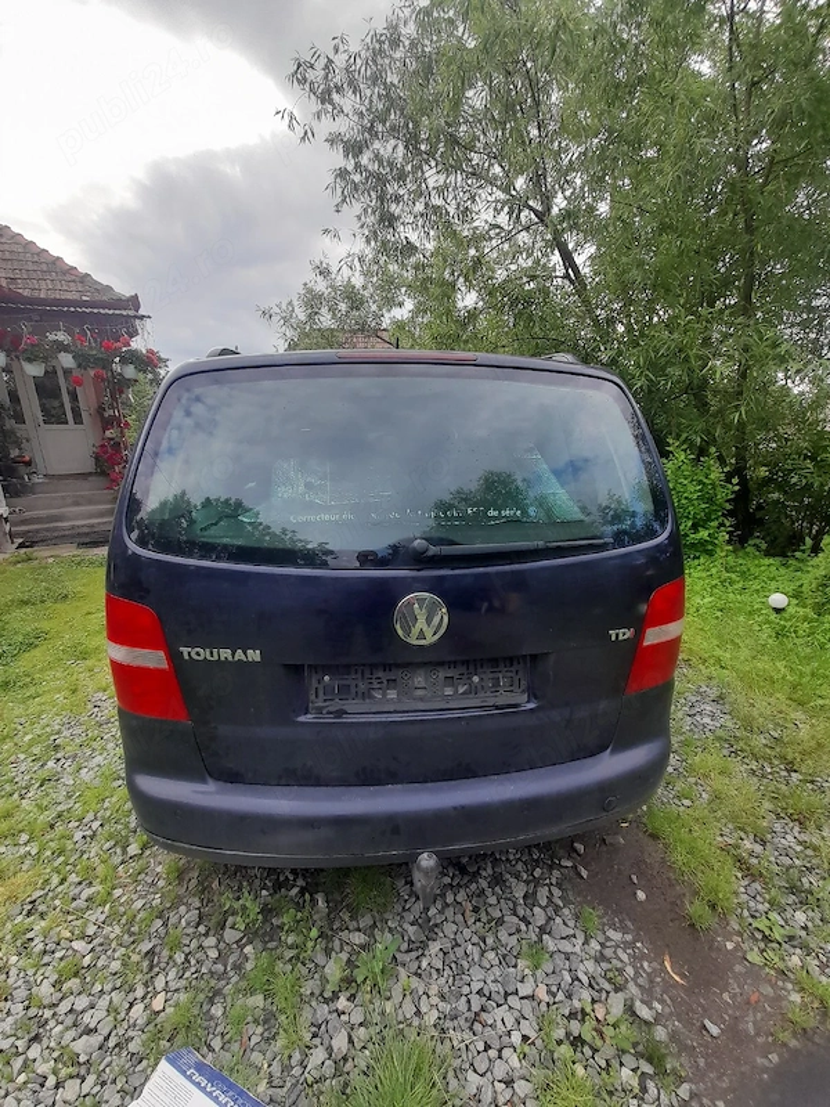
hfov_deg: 89.9
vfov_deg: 106.2
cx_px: 415
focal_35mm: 13
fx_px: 416
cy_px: 554
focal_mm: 1.42
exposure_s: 1/227
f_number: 2.2
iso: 40
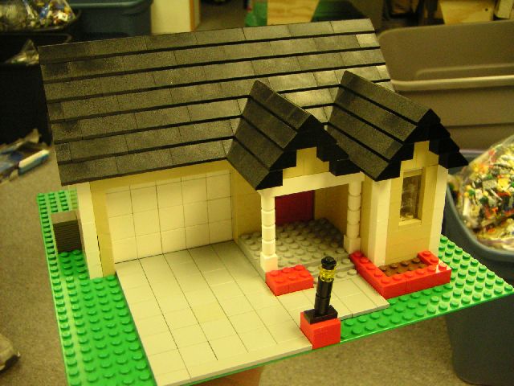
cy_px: 193
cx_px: 257
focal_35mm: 40
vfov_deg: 36.0
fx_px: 594
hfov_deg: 46.8
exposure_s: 1/90
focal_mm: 5.3
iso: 400
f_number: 2.9
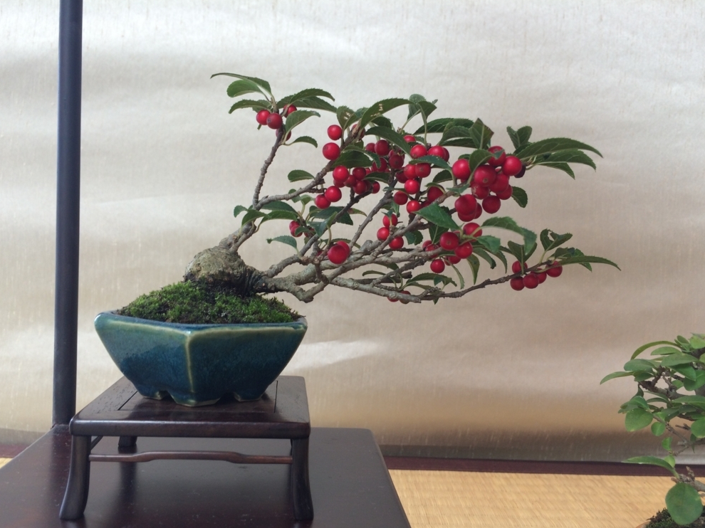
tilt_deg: -1.7
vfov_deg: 46.8
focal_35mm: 30
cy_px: 271
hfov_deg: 60.0
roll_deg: -2.9
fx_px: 611
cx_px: 349
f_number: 2.2
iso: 40
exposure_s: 1/60
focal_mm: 4.15
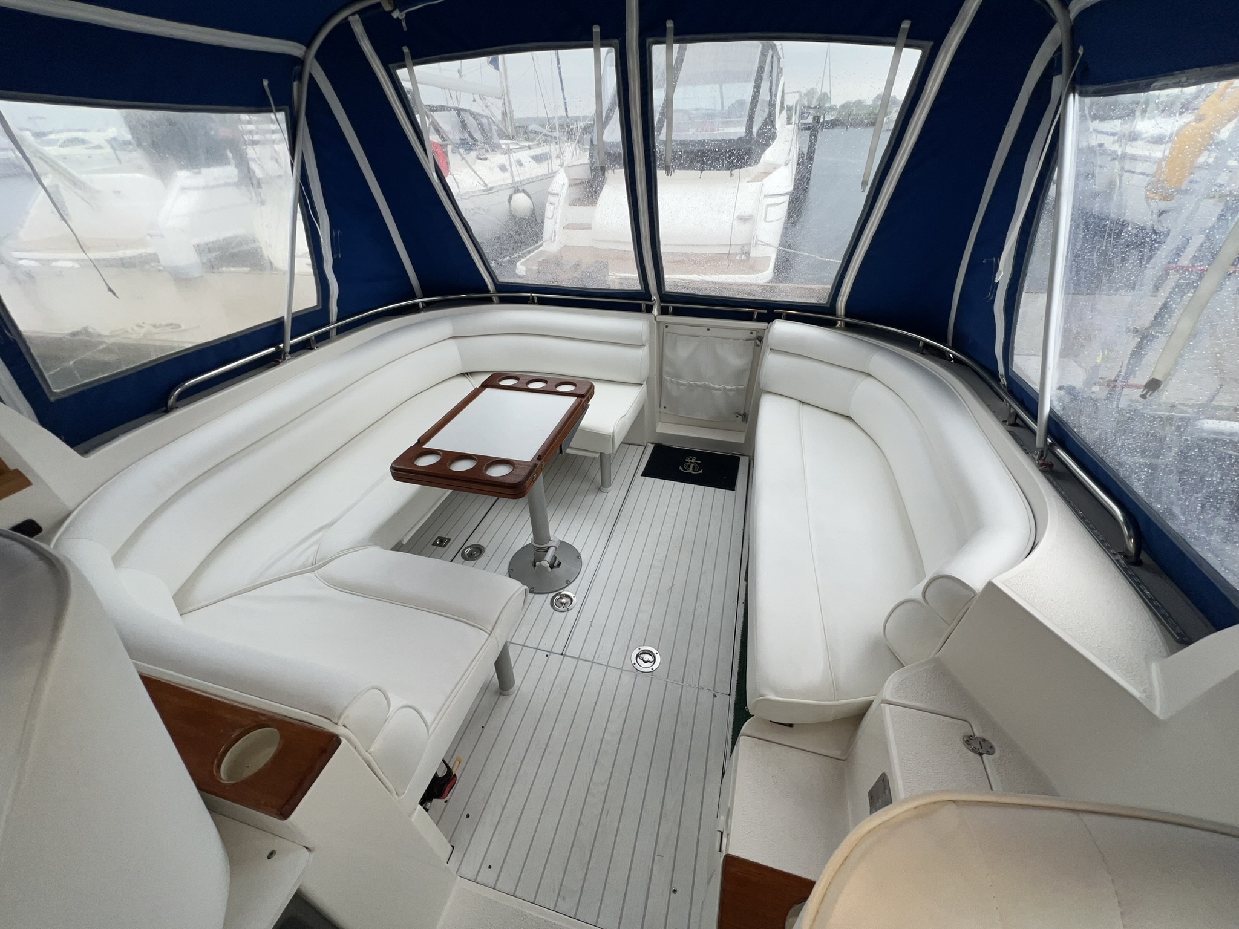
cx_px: 620
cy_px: 464
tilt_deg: -35.2
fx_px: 465
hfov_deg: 106.2
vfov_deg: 89.9
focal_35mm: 13
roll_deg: +2.0
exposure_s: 1/166
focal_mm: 1.57
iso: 25
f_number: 1.8
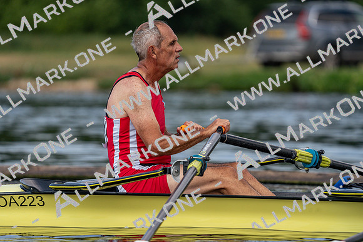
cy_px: 121
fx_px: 4145
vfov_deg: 3.3
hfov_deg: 5.0
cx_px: 182
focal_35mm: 411
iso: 400
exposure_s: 1/1600
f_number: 6.3
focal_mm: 411
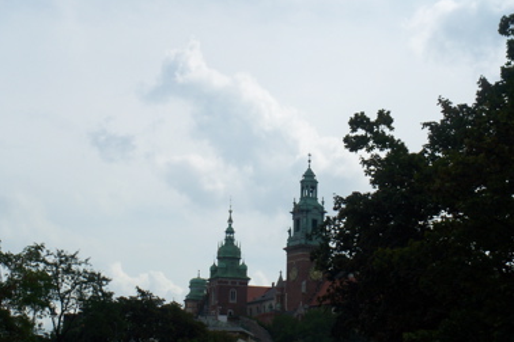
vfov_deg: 17.1
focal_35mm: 80
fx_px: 1142
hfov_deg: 25.4
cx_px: 257
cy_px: 191
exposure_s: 1/320
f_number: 8
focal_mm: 12.4
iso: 64
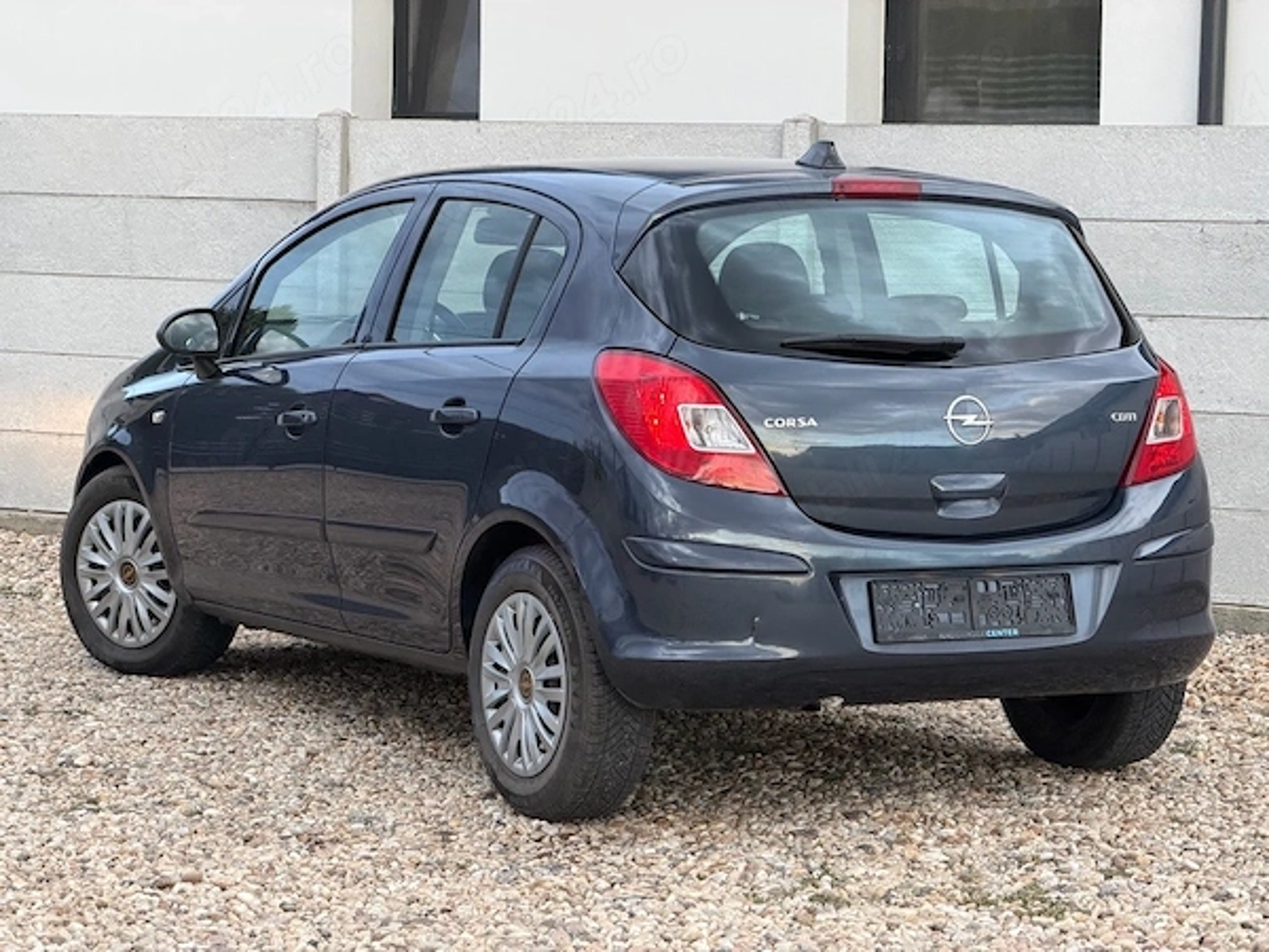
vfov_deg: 14.8
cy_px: 476
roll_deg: -0.6
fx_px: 3666
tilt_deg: -5.4
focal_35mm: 100
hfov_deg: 19.6
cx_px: 634
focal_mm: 16.89
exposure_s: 1/121
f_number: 2.8
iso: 320
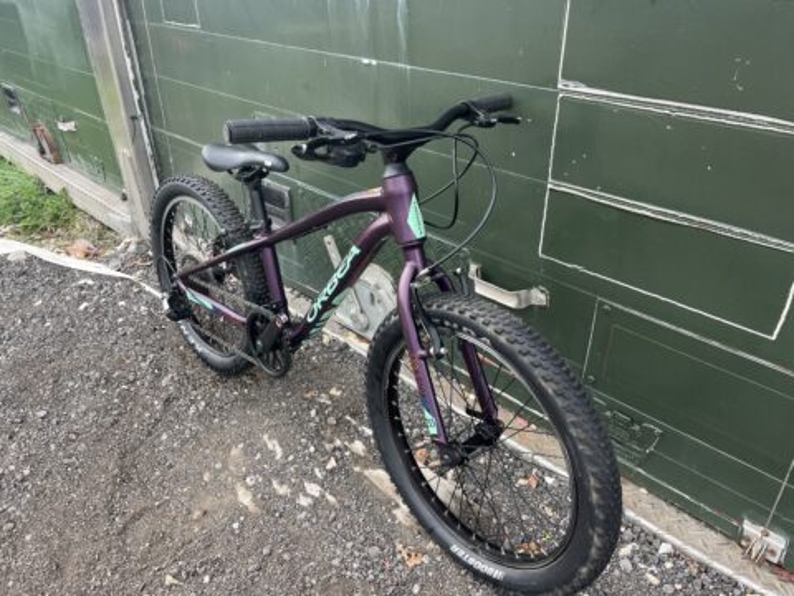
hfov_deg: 67.3
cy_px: 298
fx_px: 596
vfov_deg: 53.1
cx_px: 397
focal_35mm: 26
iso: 40
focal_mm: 5.1
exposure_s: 1/152
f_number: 1.6
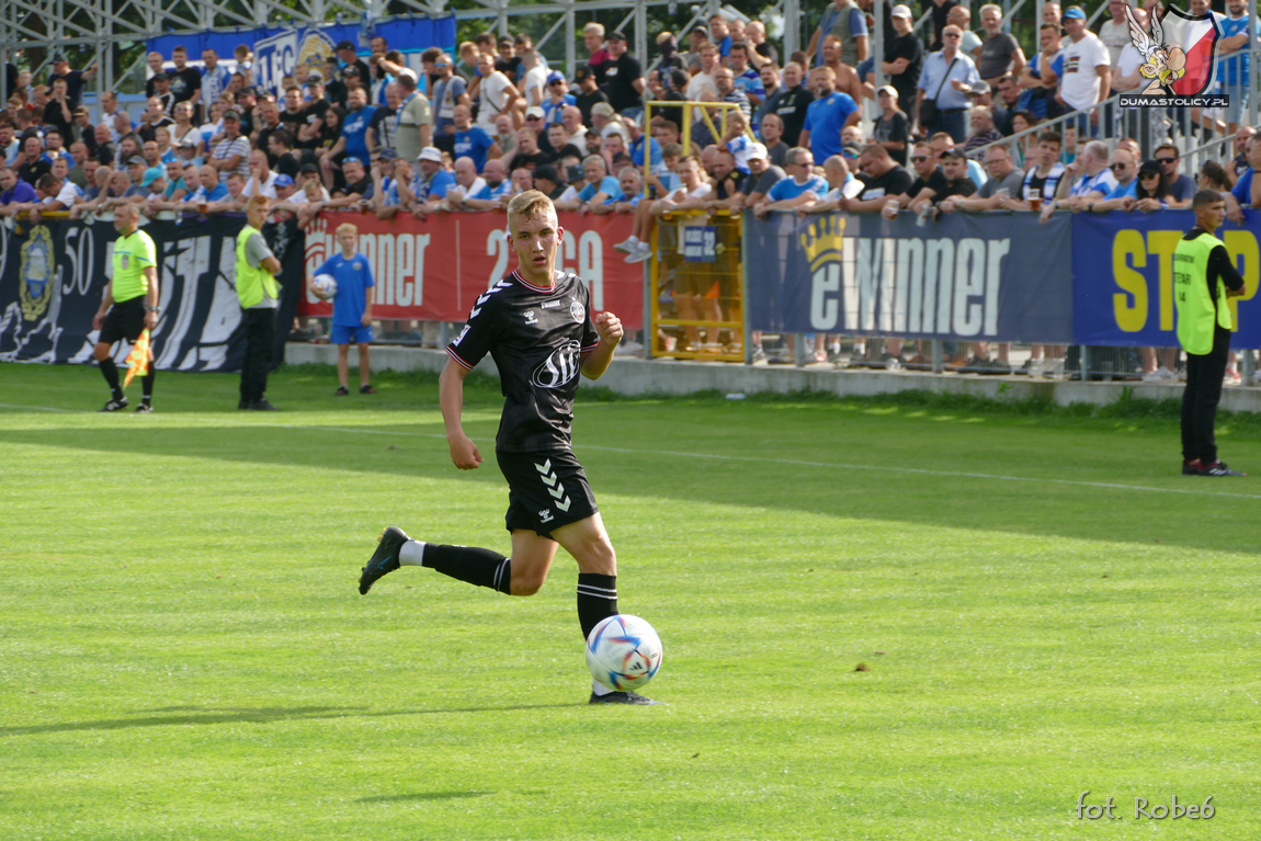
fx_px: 7742
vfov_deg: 6.2
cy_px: 420
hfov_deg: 9.3
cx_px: 630
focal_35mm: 221
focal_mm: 80.51
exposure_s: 1/640
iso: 125
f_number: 4
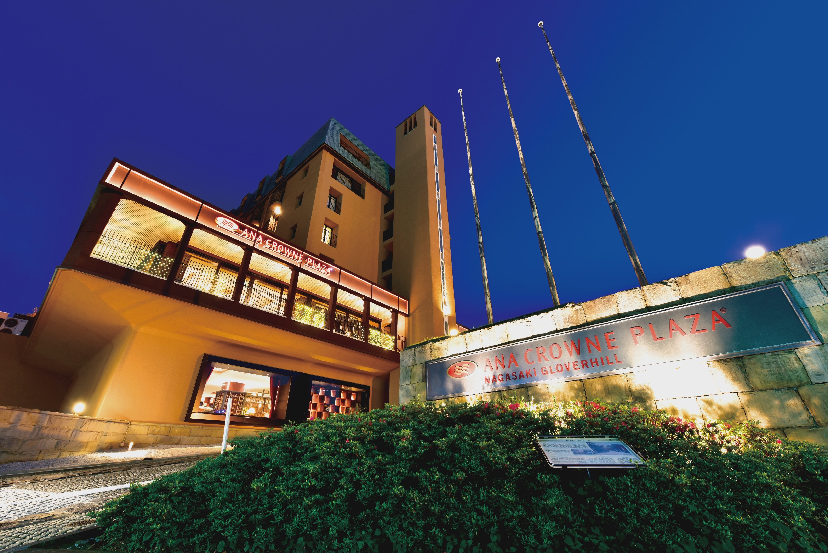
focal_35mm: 14
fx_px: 322
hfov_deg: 104.2
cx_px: 414
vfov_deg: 81.2
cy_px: 276
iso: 200
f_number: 8
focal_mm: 14
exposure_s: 6
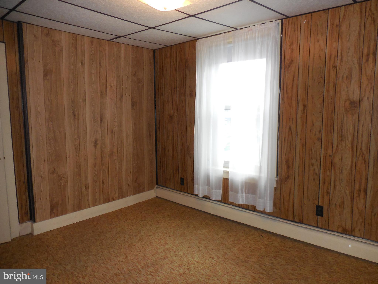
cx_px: 189
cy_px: 142
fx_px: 273
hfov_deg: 69.4
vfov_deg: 54.9
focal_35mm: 25
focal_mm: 4.5
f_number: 3.7
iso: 360
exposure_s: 1/25
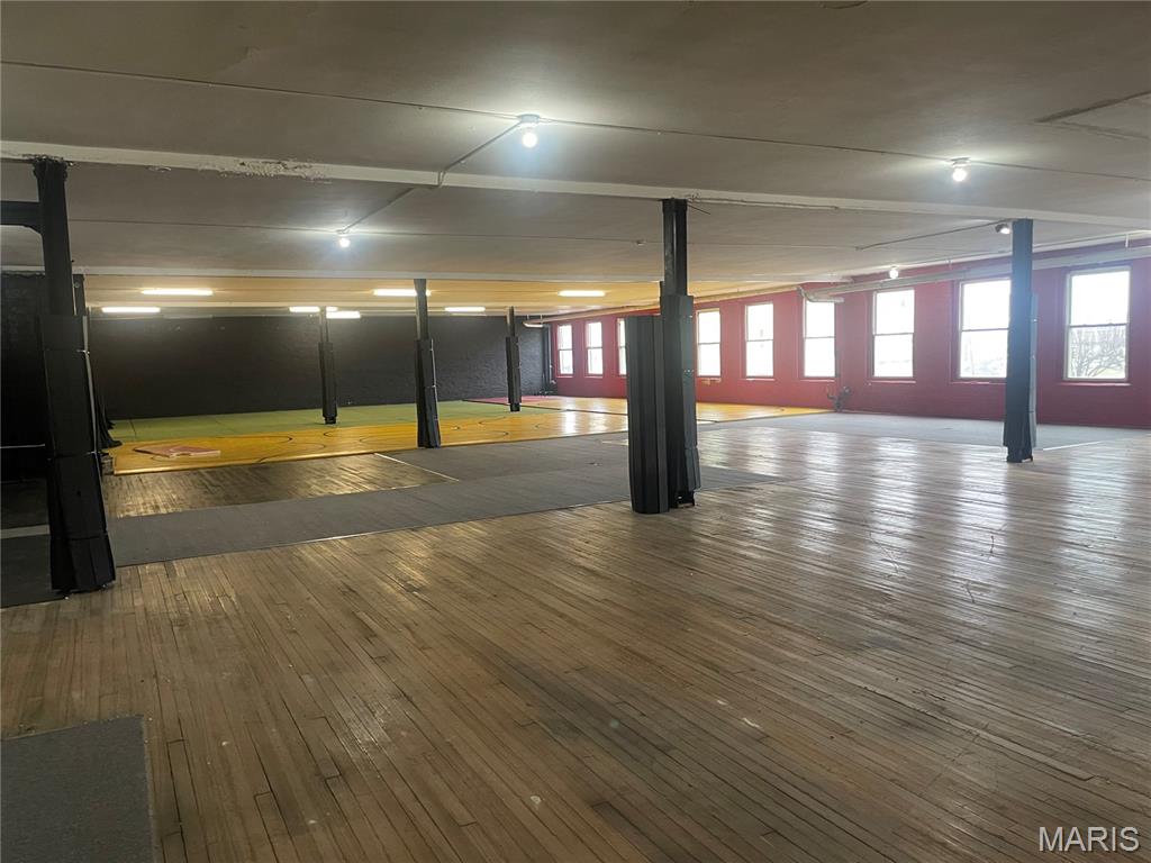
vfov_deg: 53.1
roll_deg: +2.2
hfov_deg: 67.3
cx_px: 576
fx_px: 865
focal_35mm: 26
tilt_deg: -4.3
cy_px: 432
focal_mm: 4.2
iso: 200
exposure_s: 1/60
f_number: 1.6
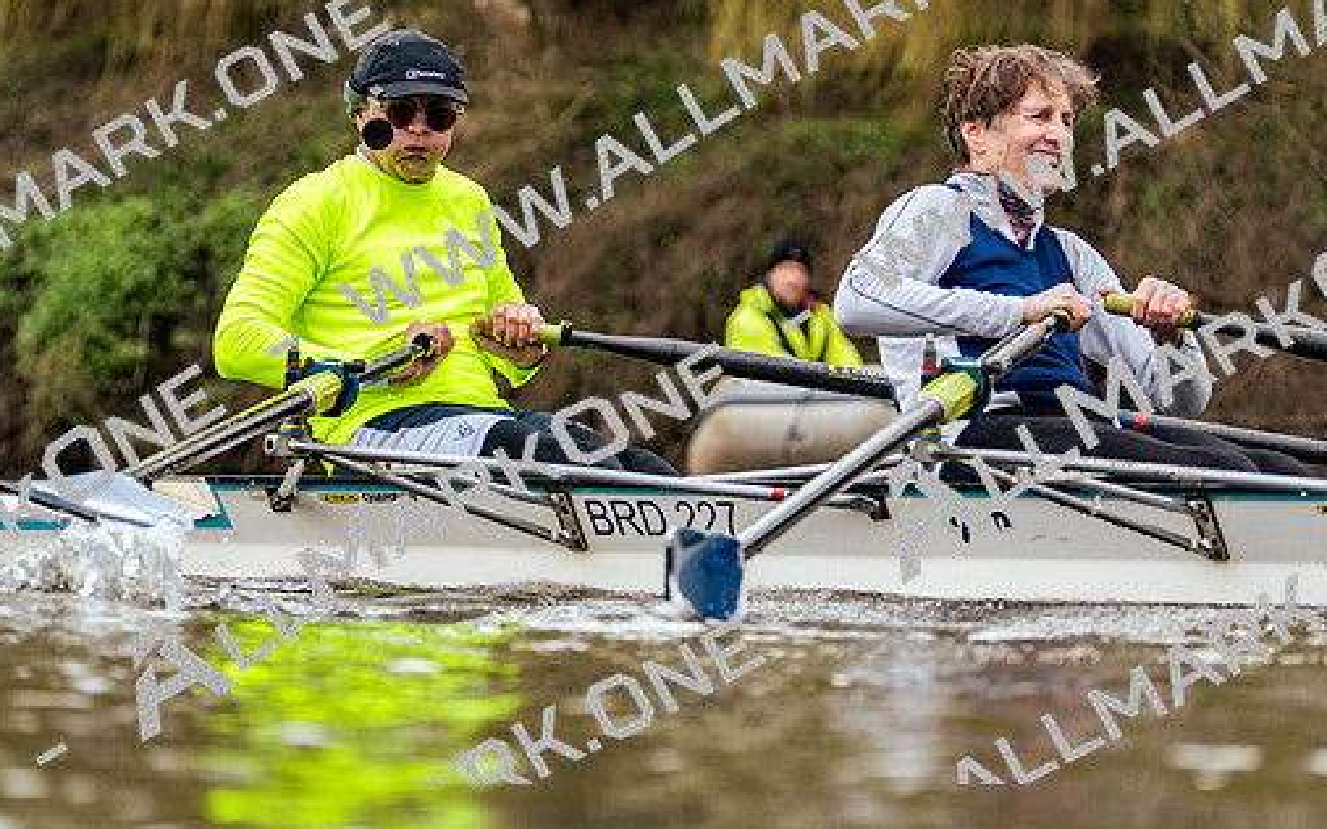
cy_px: 334
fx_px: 9979
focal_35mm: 276
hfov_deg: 7.6
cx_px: 664
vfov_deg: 4.8
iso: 2000
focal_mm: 236
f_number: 6.3
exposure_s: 1/2000
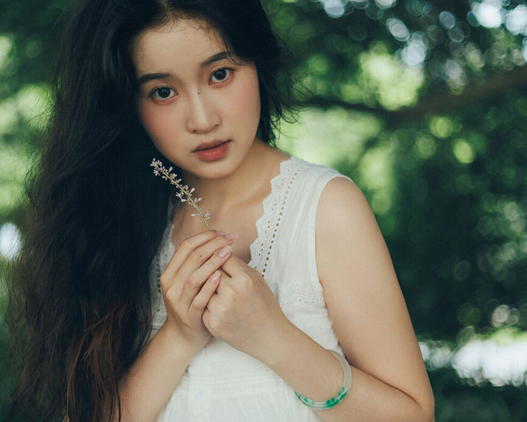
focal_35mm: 57
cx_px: 227
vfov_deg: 26.7
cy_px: 212
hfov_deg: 33.0
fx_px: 889
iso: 320
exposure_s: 1/200
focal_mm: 50
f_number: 2
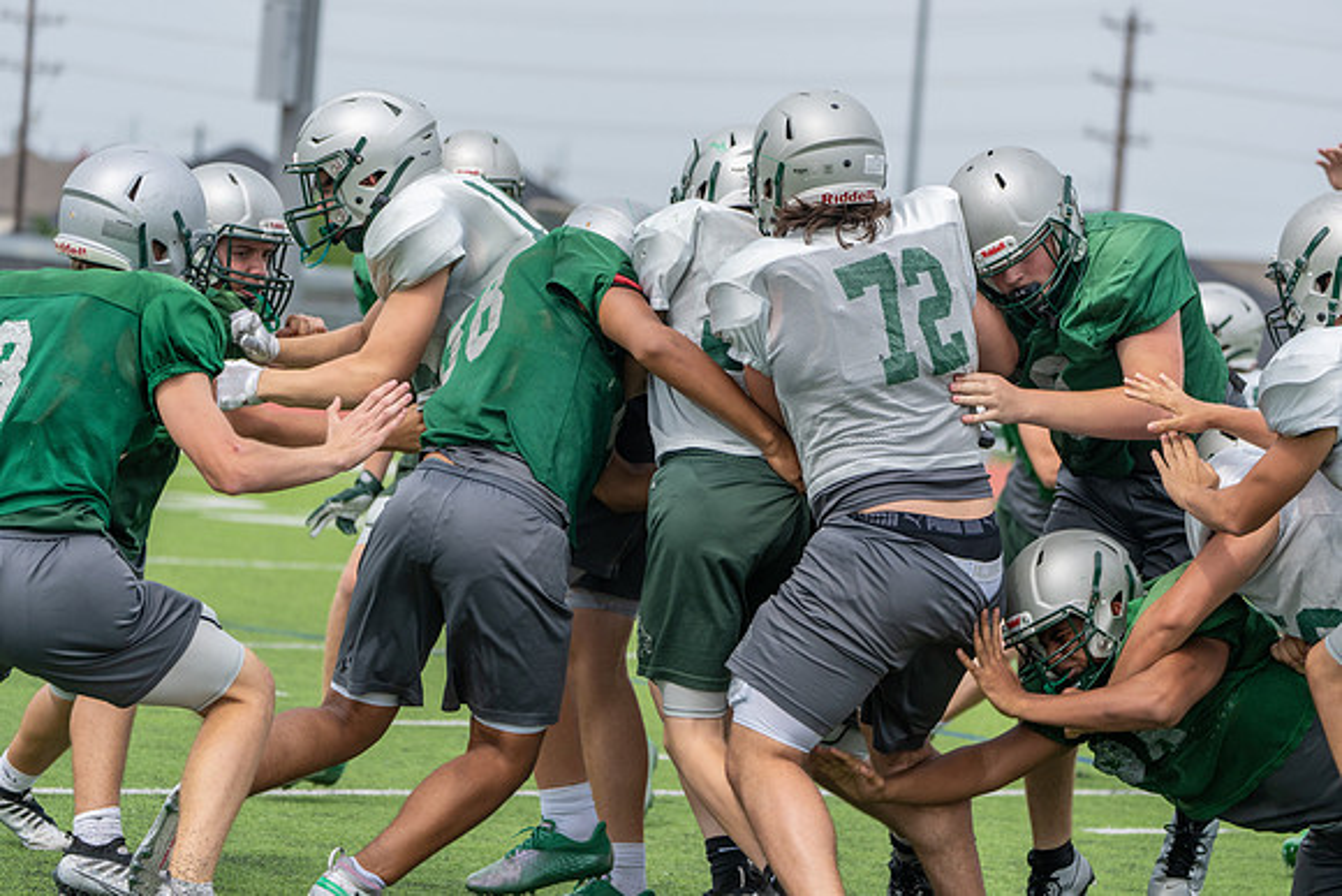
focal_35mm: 175
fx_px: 6525
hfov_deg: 11.7
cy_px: 448
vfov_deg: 7.9
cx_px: 671
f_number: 5.6
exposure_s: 1/1250
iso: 400
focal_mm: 175
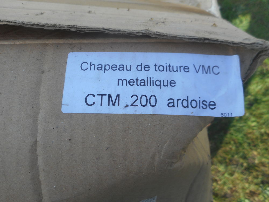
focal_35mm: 25
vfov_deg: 54.9
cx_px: 134
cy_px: 101
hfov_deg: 69.4
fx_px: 194
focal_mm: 4.5
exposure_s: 1/250
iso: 80
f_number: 3.7
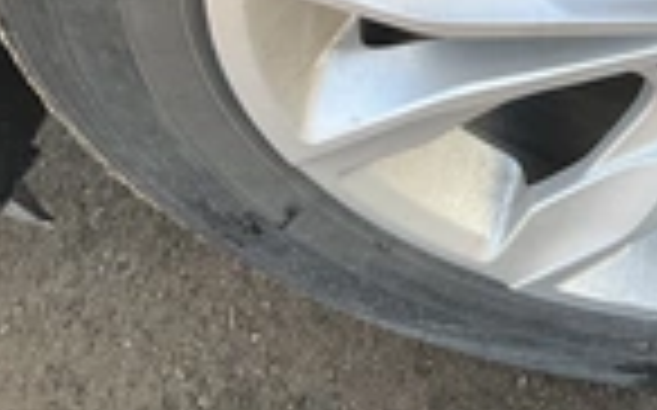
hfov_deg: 22.2
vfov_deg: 14.3
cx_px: 842
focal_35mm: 84
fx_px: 1503
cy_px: -248
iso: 20
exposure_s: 1/122
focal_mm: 3
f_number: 1.8
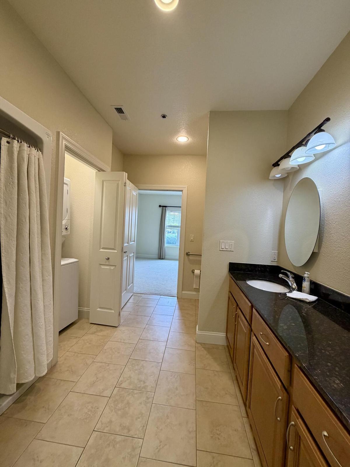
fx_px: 189
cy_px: 234
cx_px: 175
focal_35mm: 14
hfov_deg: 85.7
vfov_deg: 102.1
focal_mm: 2.22
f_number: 2.2
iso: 320
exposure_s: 1/120
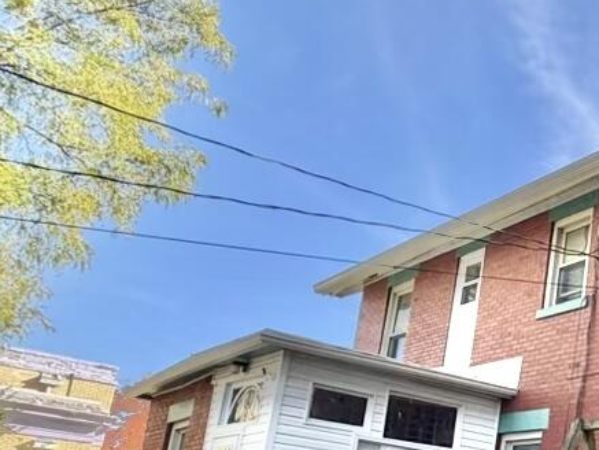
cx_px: 744
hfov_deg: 34.8
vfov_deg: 32.9
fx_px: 710
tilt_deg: +11.3
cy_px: 425
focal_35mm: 41
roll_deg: -3.9
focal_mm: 2.22
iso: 40
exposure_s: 1/602
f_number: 2.2
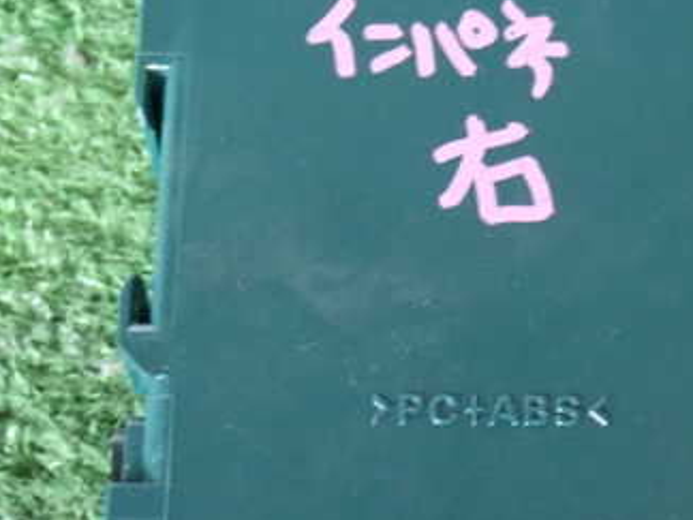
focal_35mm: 124
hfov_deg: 15.8
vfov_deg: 11.9
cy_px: 208
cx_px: 503
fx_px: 2482
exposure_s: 1/15
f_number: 3.8
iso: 1250
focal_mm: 11.88
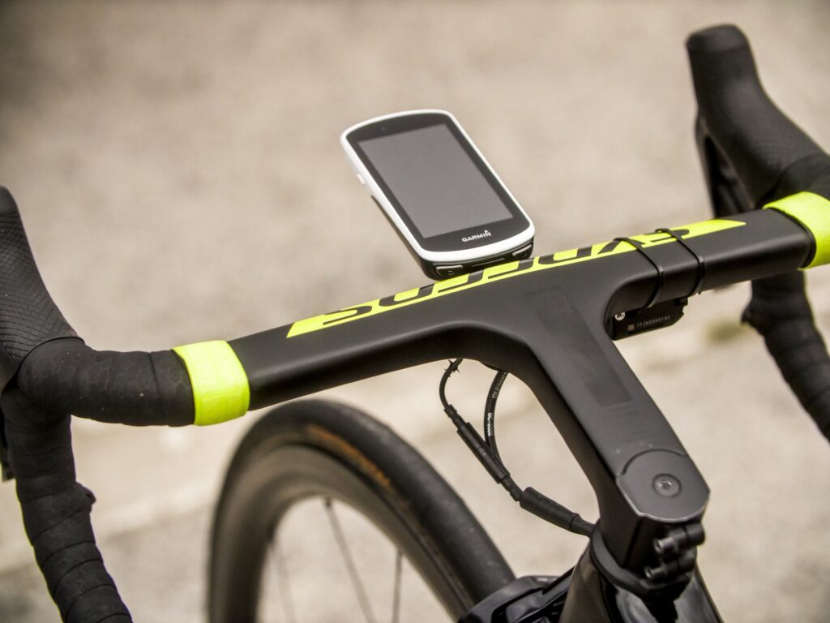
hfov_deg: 19.6
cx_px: 415
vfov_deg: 14.8
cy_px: 312
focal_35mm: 100
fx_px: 2398
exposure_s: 1/8000
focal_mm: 50
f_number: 2.5
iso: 1600
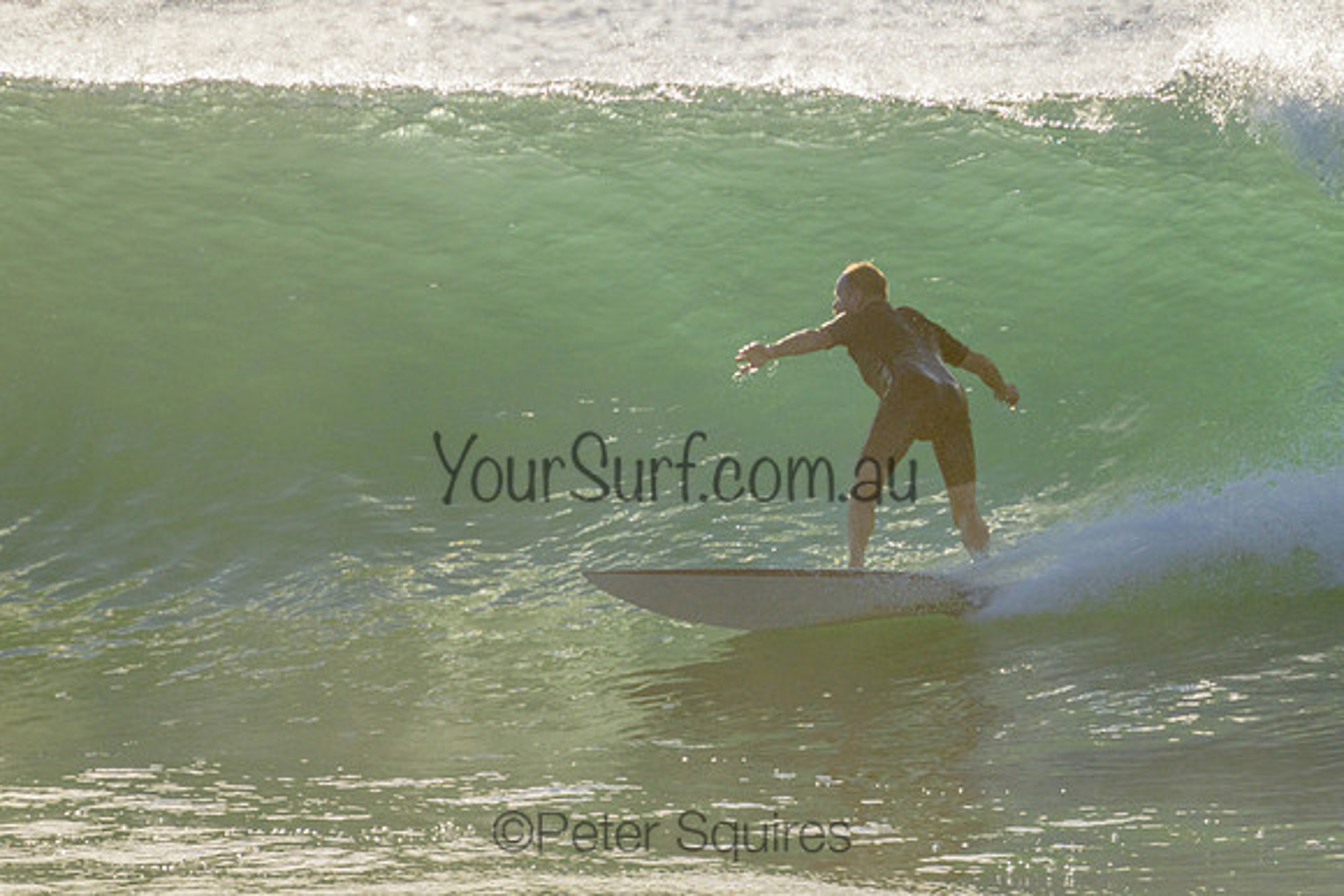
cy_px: 372
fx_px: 40841
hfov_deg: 1.9
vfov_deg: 1.3
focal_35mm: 1094
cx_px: 852
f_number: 11
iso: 720
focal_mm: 800
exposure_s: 1/2000
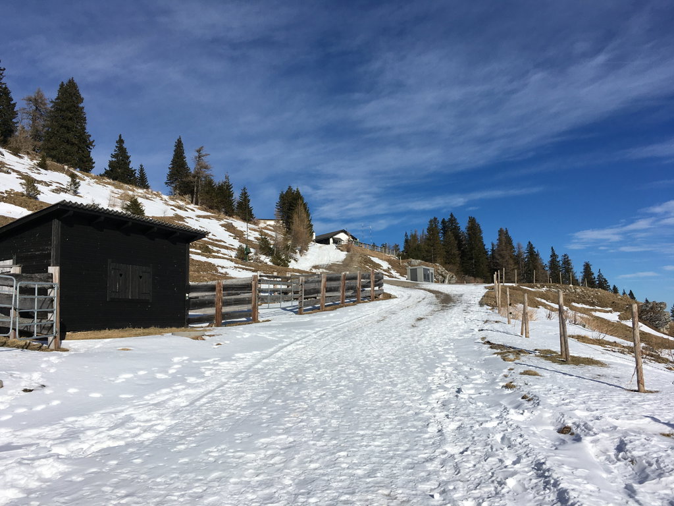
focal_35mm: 29
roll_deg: +2.1
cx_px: 337
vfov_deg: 48.2
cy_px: 253
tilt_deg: +6.1
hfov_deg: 61.7
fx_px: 565
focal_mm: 4.15
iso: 25
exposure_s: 1/3497
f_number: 2.2
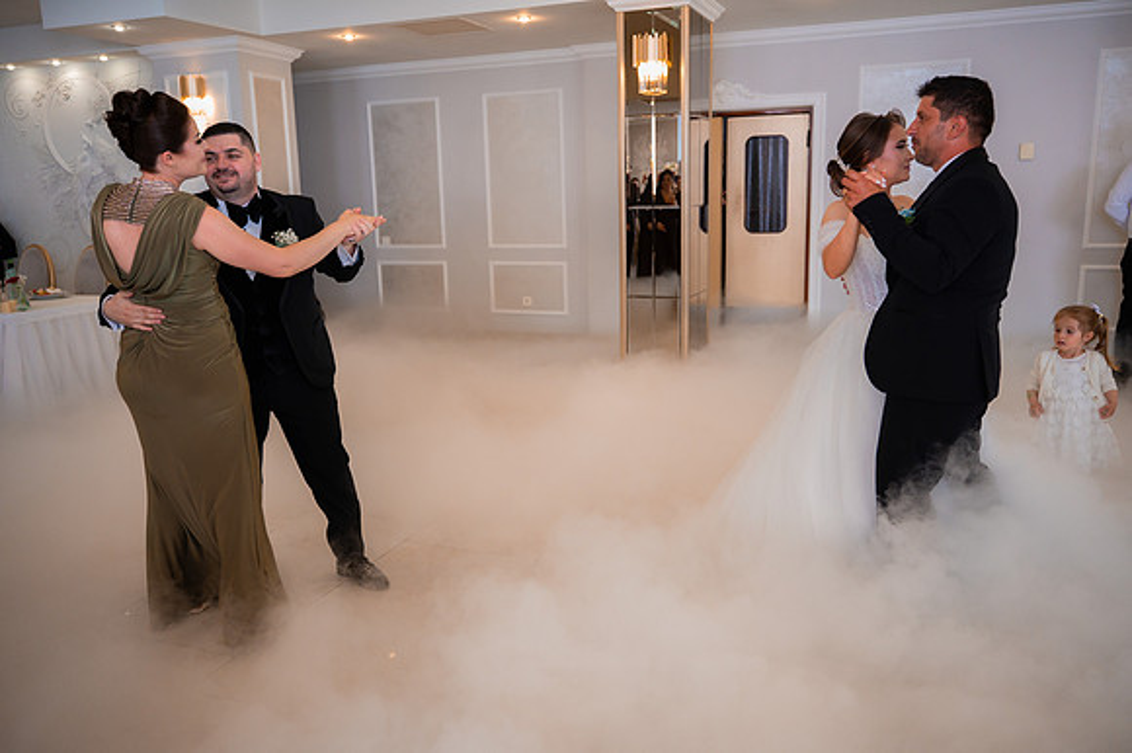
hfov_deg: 65.5
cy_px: 376
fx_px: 880
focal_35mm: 28
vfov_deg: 46.4
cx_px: 566
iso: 2500
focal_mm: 28
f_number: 2.8
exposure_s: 1/320
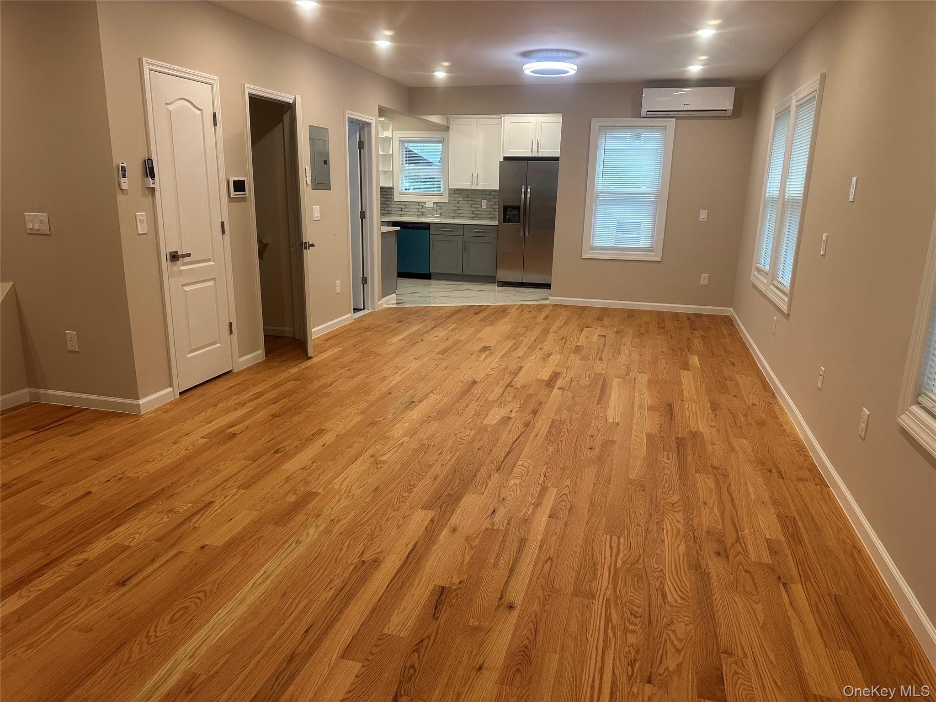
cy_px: 351
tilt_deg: -13.4
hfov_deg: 71.6
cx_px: 468
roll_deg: -1.4
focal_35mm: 24
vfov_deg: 56.8
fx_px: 649
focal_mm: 6.86
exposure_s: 1/120
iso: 160
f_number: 1.78
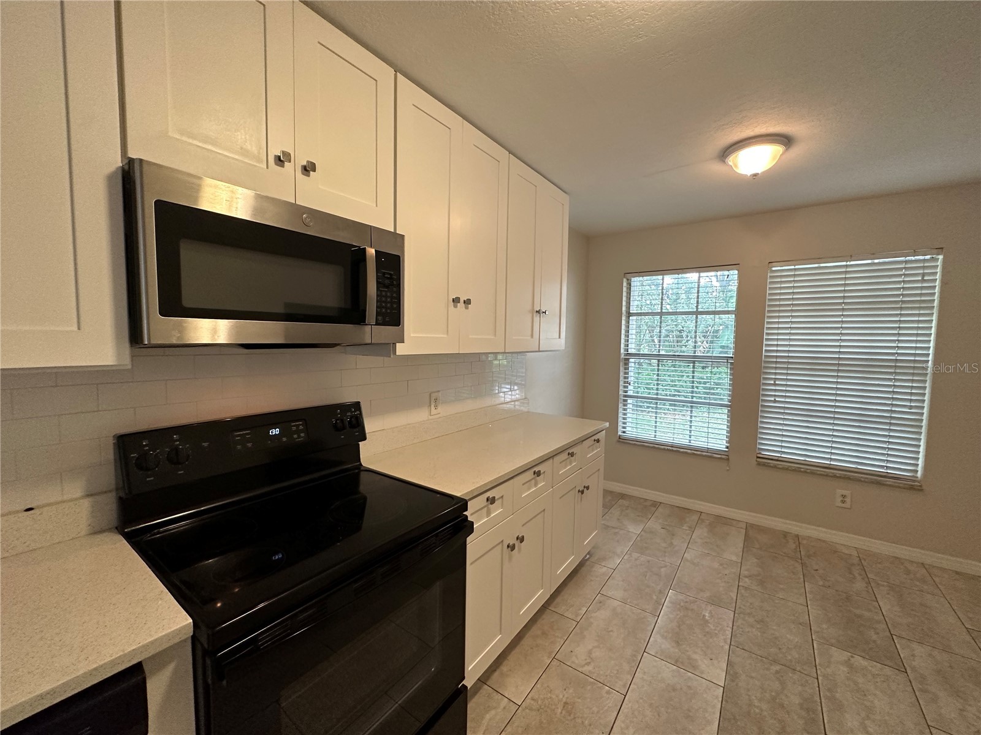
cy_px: 368
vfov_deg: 85.7
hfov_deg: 102.1
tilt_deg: -5.1
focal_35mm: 14
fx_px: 397
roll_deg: -0.4
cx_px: 490
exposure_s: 1/120
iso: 250
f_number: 2.2
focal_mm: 2.22
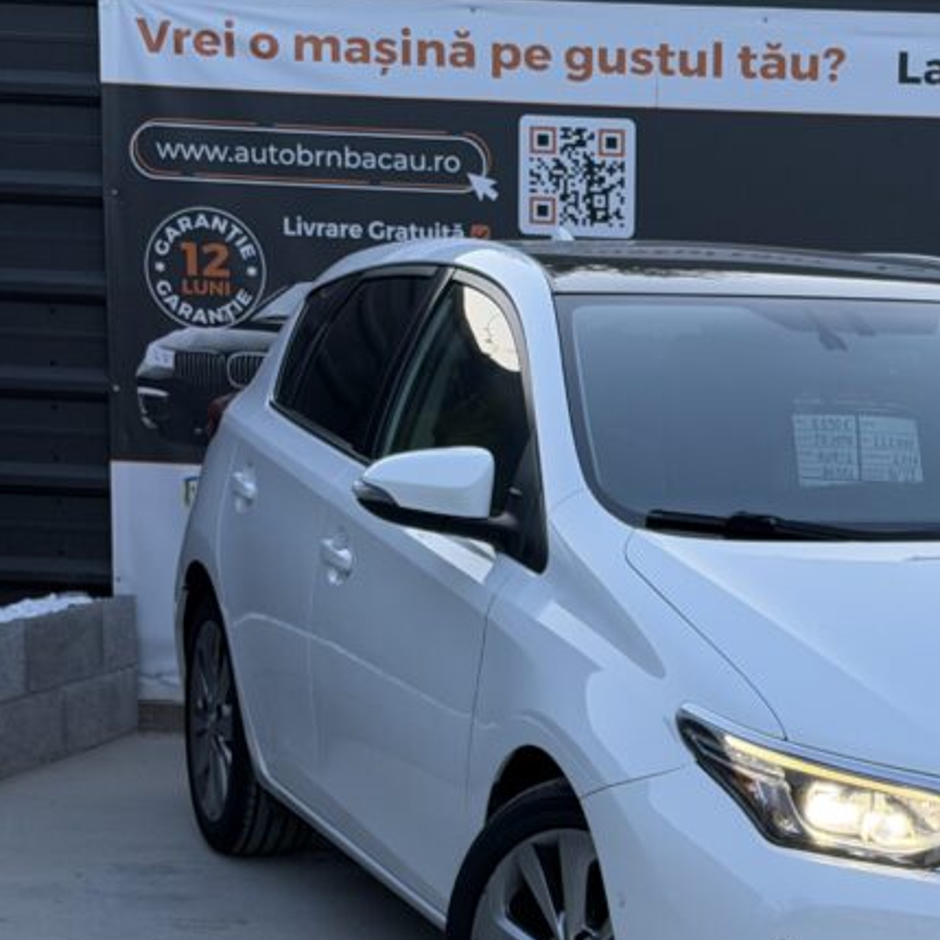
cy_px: 796
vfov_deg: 17.0
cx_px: 907
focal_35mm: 101
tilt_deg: -9.7
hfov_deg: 16.9
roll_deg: -1.3
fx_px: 3103
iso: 80
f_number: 1.78
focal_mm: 6.76
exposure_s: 1/121
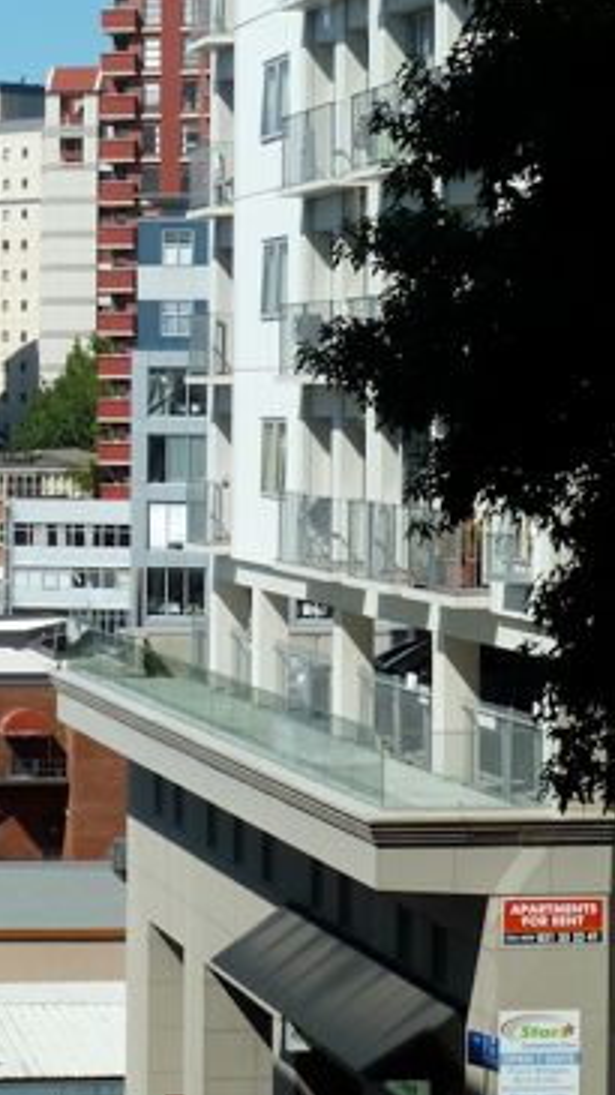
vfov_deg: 16.7
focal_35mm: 128
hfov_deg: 9.4
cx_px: -102
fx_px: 3715
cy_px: 423
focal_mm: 11
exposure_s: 1/500
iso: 80
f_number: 5.6
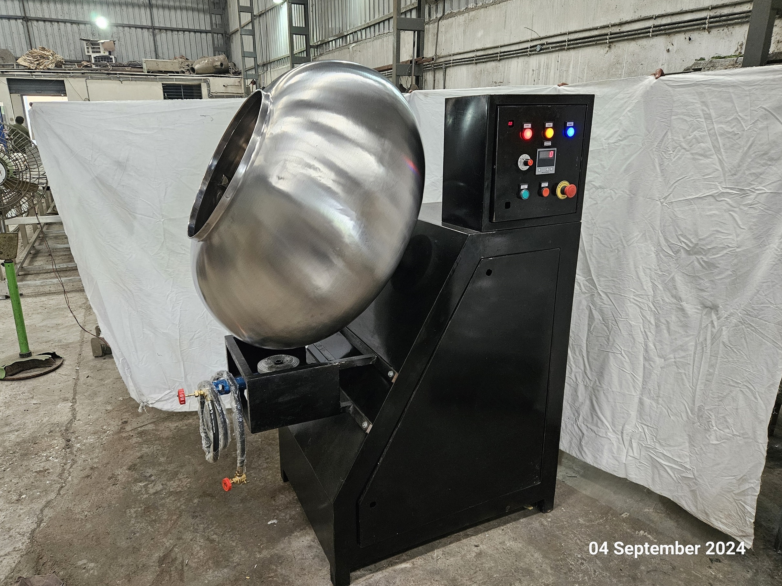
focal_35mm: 24
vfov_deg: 56.8
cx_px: 376
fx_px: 542
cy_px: 291
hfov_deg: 71.6
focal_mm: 5.4
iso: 500
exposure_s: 1/100
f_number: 1.8
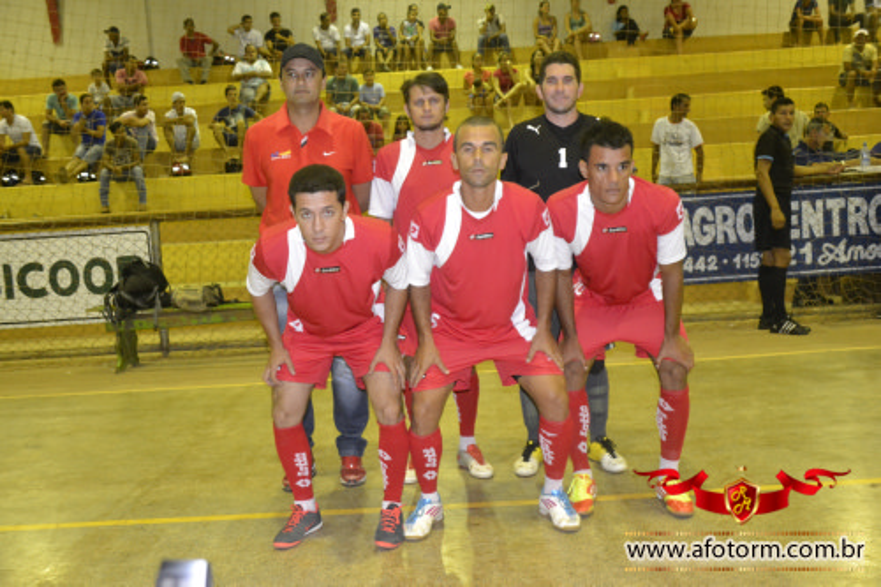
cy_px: 294
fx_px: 807
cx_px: 440
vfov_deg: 39.9
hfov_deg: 57.2
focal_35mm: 33
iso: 3200
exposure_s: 1/60
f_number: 3.8
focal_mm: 22
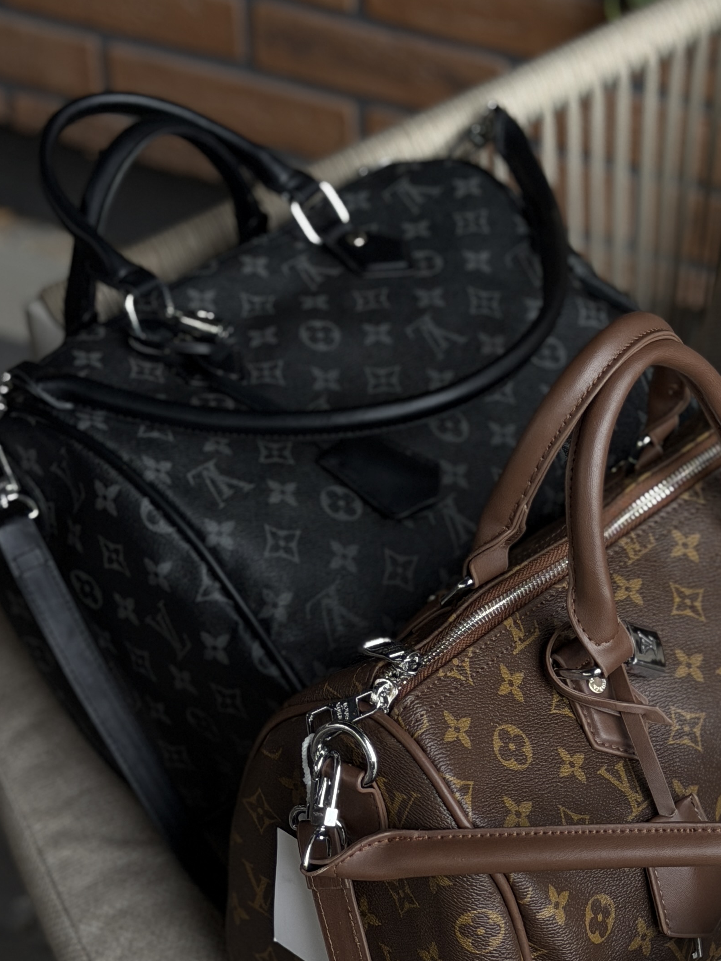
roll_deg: -1.2
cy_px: 487
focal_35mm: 91
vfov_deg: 21.5
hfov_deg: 16.1
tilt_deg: -38.4
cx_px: 558
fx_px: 2527
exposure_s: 1/116
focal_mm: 6.76
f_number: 1.78
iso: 100
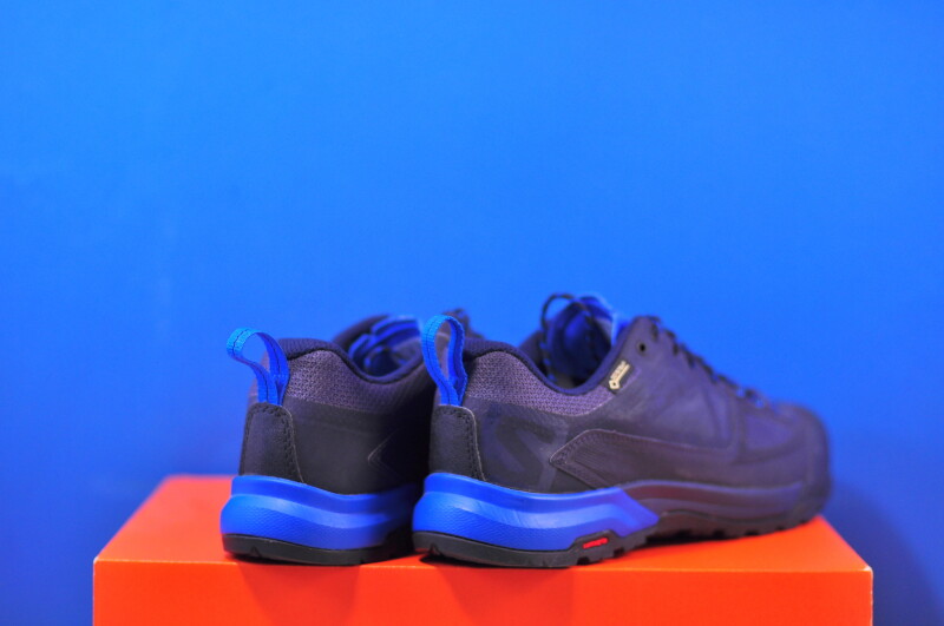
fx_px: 1964
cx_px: 472
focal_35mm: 75
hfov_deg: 27.0
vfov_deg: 18.1
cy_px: 313
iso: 250
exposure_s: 1/320
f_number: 2
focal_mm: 50
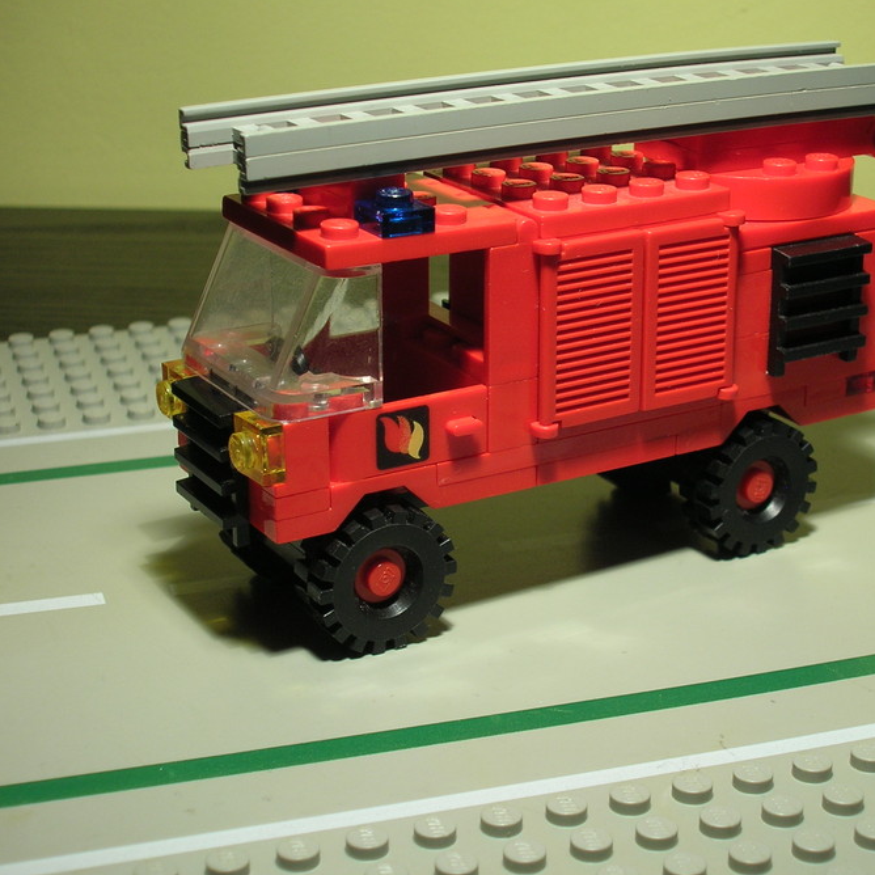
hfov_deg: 24.9
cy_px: 437
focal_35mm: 69
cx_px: 546
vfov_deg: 25.0
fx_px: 1973
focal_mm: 9.7
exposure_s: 1/14.6
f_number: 3.5
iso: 50
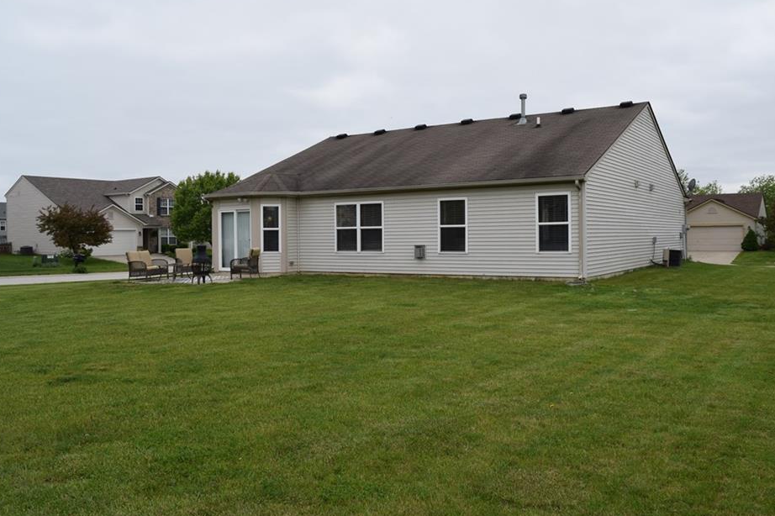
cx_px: 391
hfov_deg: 61.9
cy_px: 249
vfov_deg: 43.6
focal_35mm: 30
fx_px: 646
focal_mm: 18
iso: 200
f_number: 9
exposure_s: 1/320
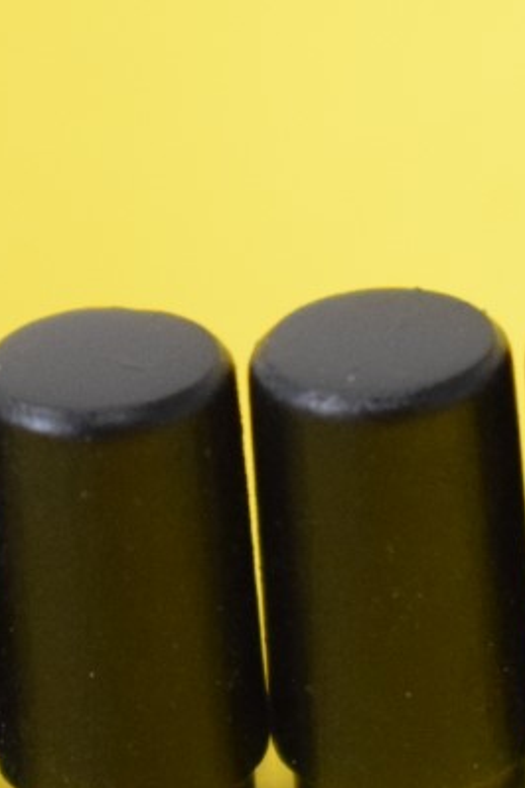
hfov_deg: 4.4
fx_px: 6778
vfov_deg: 6.6
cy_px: 513
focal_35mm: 310
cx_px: 478
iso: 3200
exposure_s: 1/100
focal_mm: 55
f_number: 5.6
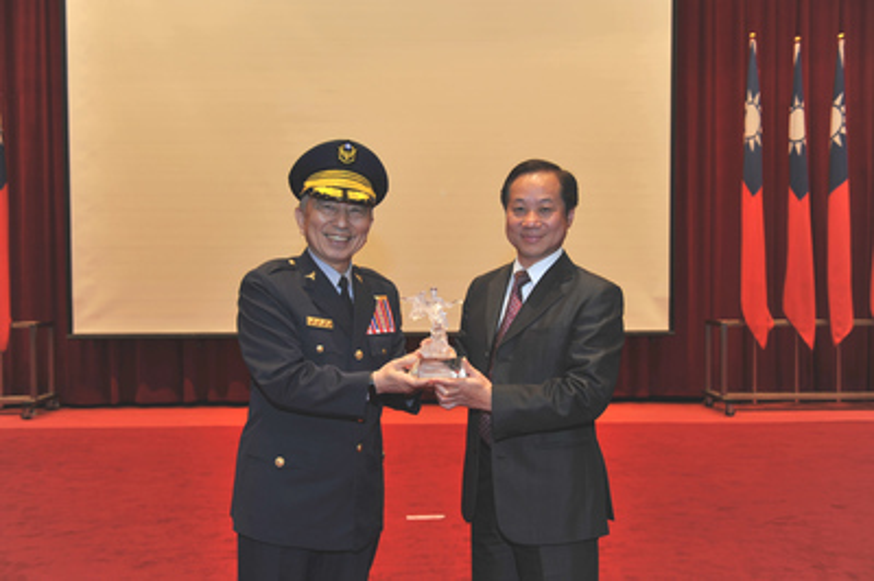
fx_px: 873
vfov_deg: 36.8
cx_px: 437
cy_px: 290
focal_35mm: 36
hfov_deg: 53.2
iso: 250
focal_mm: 36
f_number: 5
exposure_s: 1/60
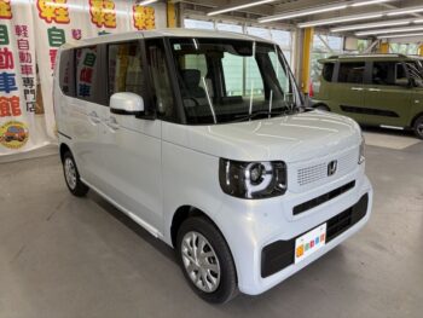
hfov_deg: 67.3
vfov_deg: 53.1
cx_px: 212
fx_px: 318
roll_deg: +0.6
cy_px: 159
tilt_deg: -12.8
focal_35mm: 26
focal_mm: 5.96
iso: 64
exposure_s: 1/100
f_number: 1.6
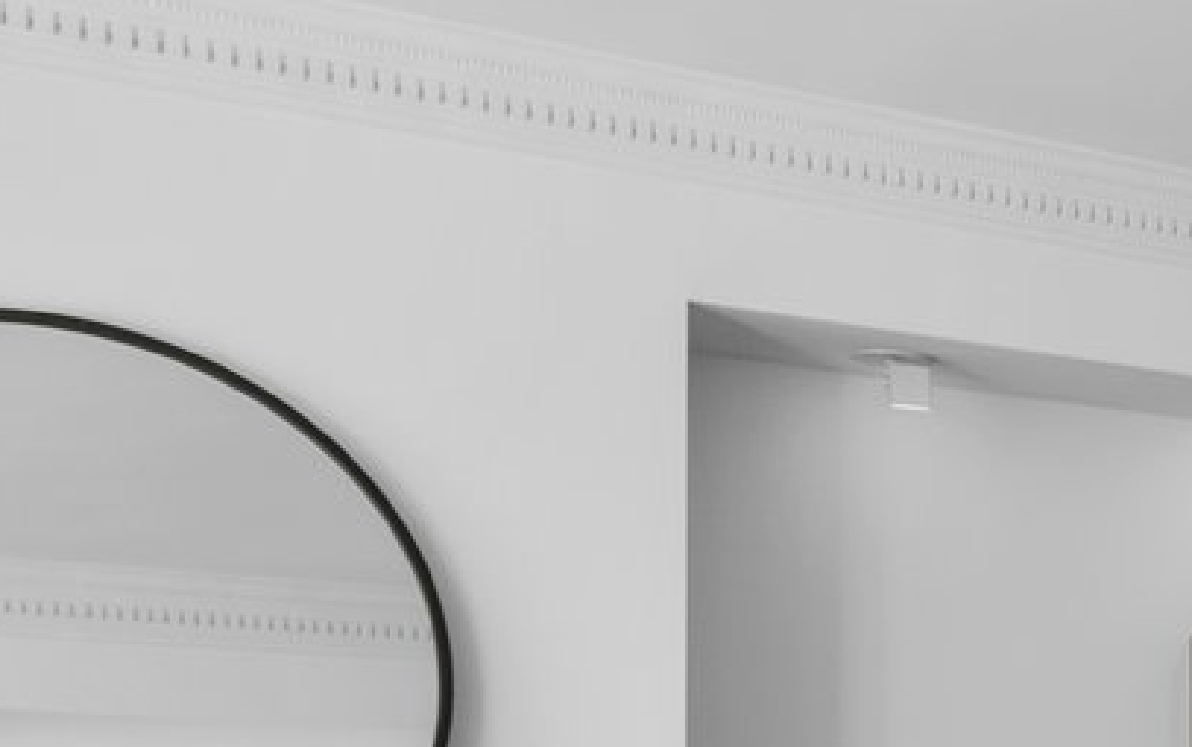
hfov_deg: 18.6
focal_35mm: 82
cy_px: 933
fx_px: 2666
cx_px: 2232
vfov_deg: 15.3
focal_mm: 16
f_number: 5
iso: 320
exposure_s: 1/30
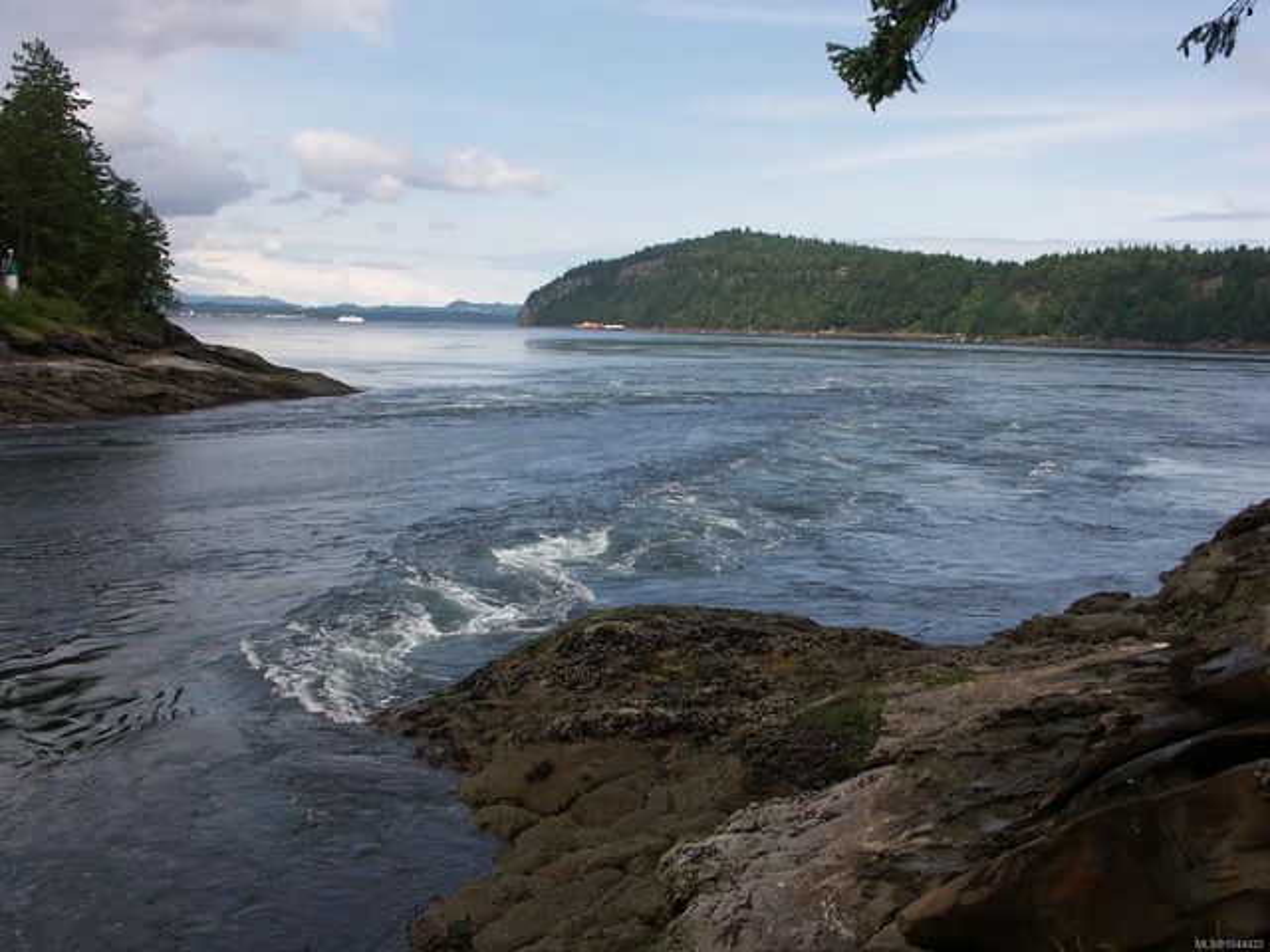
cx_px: 635
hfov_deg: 50.1
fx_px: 1357
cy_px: 476
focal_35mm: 37
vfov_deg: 38.7
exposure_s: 1/1000
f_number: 4
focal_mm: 9.66
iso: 100
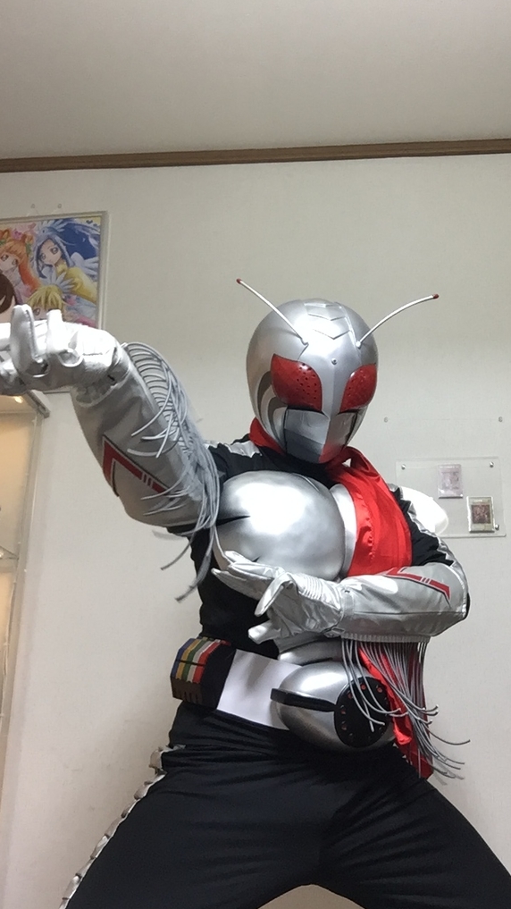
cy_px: 455
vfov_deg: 58.0
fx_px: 819
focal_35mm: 34
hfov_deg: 34.5
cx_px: 320
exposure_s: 1/30
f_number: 2.2
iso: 100
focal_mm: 2.65
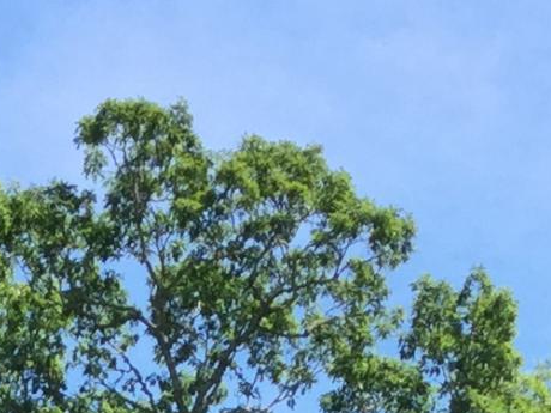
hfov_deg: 9.7
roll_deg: -1.4
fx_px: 3215
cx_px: 35
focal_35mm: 202
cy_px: 1211
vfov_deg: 6.7
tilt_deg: +3.6
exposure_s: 1/684
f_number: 2.4
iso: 25
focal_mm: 3.3
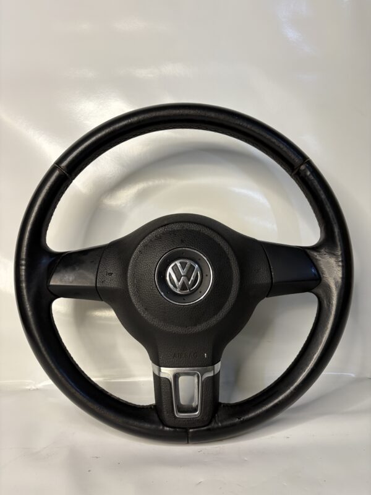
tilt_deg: -6.6
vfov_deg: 67.3
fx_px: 372
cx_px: 186
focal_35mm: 26
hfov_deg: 53.1
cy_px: 248
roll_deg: +1.9
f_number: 1.6
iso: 125
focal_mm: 5.96
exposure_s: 1/74
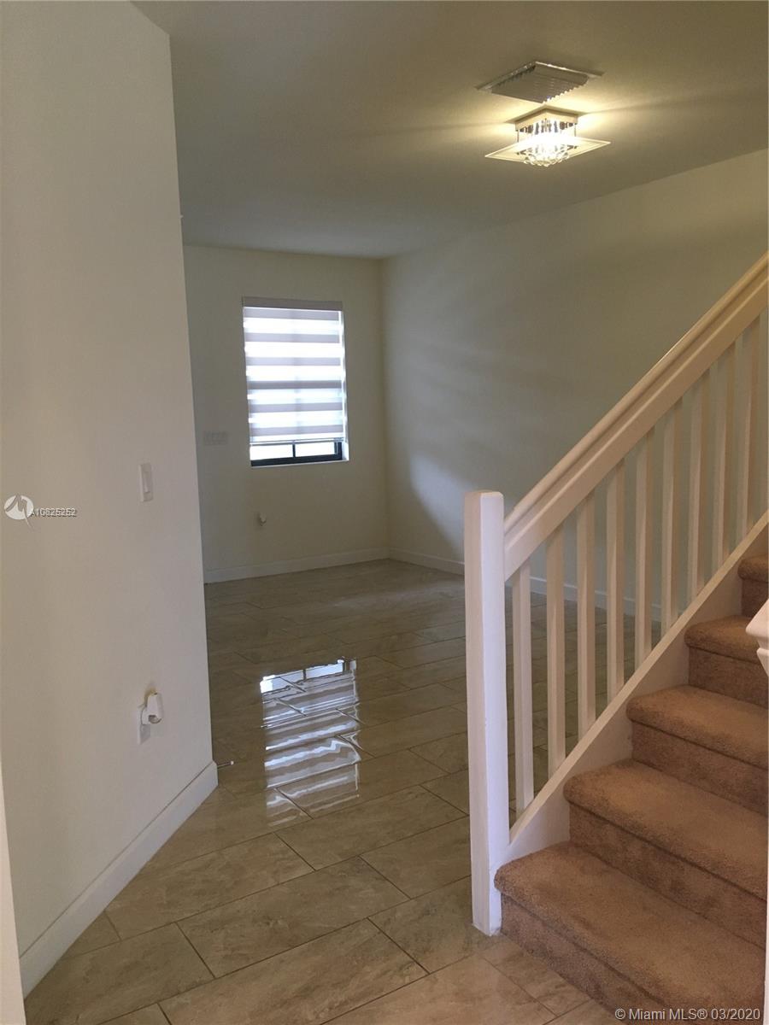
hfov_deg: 48.2
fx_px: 859
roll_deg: +2.5
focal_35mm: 29
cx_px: 384
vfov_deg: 61.7
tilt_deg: -7.1
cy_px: 512
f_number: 2.2
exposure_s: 1/30
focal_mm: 4.15
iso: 125
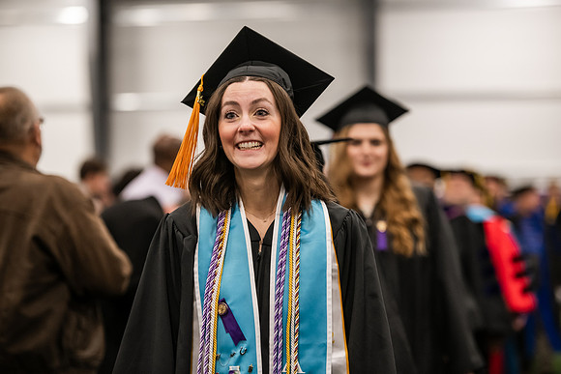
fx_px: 2104
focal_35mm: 135
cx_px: 280
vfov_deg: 10.2
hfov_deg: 15.2
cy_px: 187
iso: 2000
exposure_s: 1/200
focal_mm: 135
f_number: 3.2
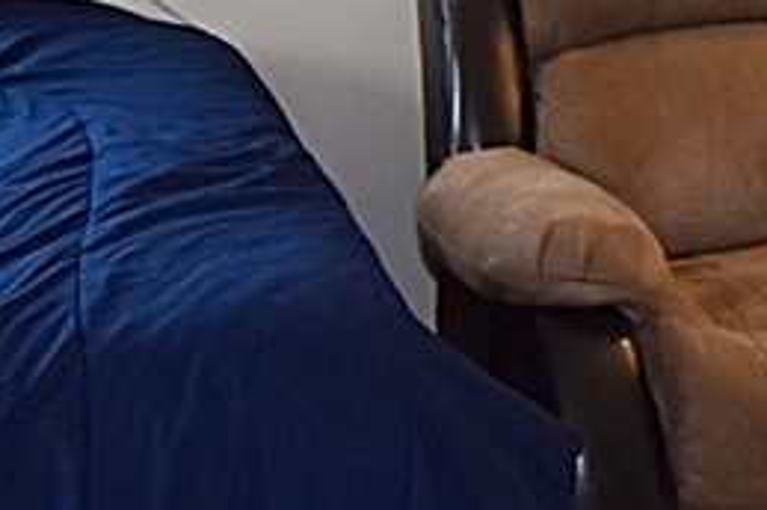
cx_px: 968
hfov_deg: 20.1
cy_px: -418
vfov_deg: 13.1
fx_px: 2000
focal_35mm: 94
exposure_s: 1/125
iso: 720
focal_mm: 10
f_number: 5.6
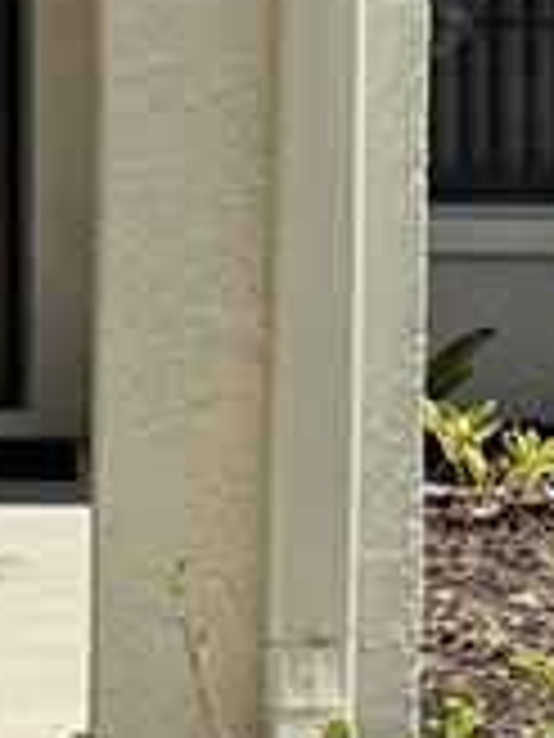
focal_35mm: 176
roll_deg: -0.5
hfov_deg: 8.3
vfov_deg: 11.2
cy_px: 256
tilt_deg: -3.7
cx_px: 842
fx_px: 3756
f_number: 1.78
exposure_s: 1/4310
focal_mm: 6.76
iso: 80
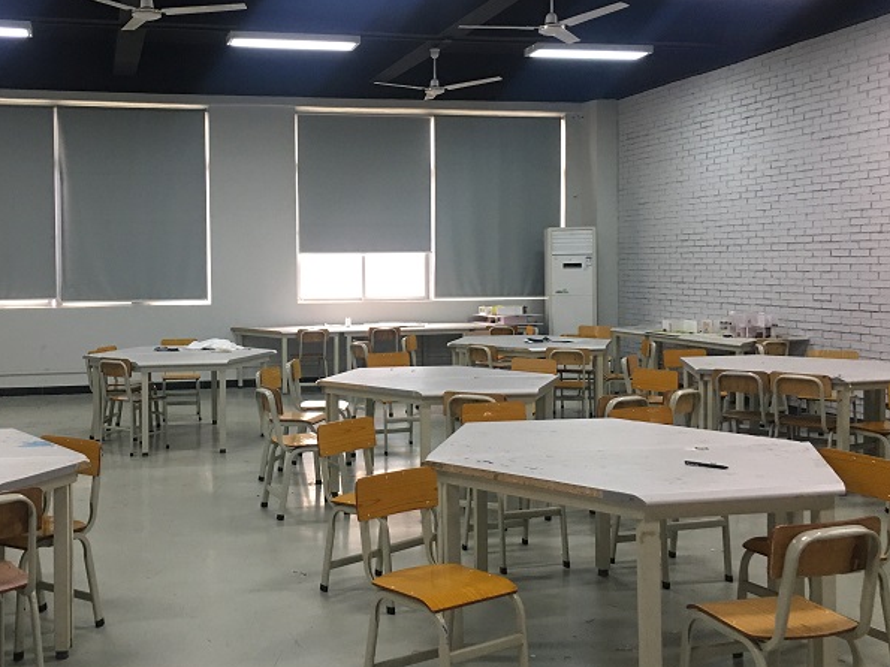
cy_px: 299
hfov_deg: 47.3
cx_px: 320
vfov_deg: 36.8
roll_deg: +1.0
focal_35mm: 39
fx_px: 1003
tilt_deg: -0.4
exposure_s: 1/17
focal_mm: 4.15
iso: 80
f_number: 2.2
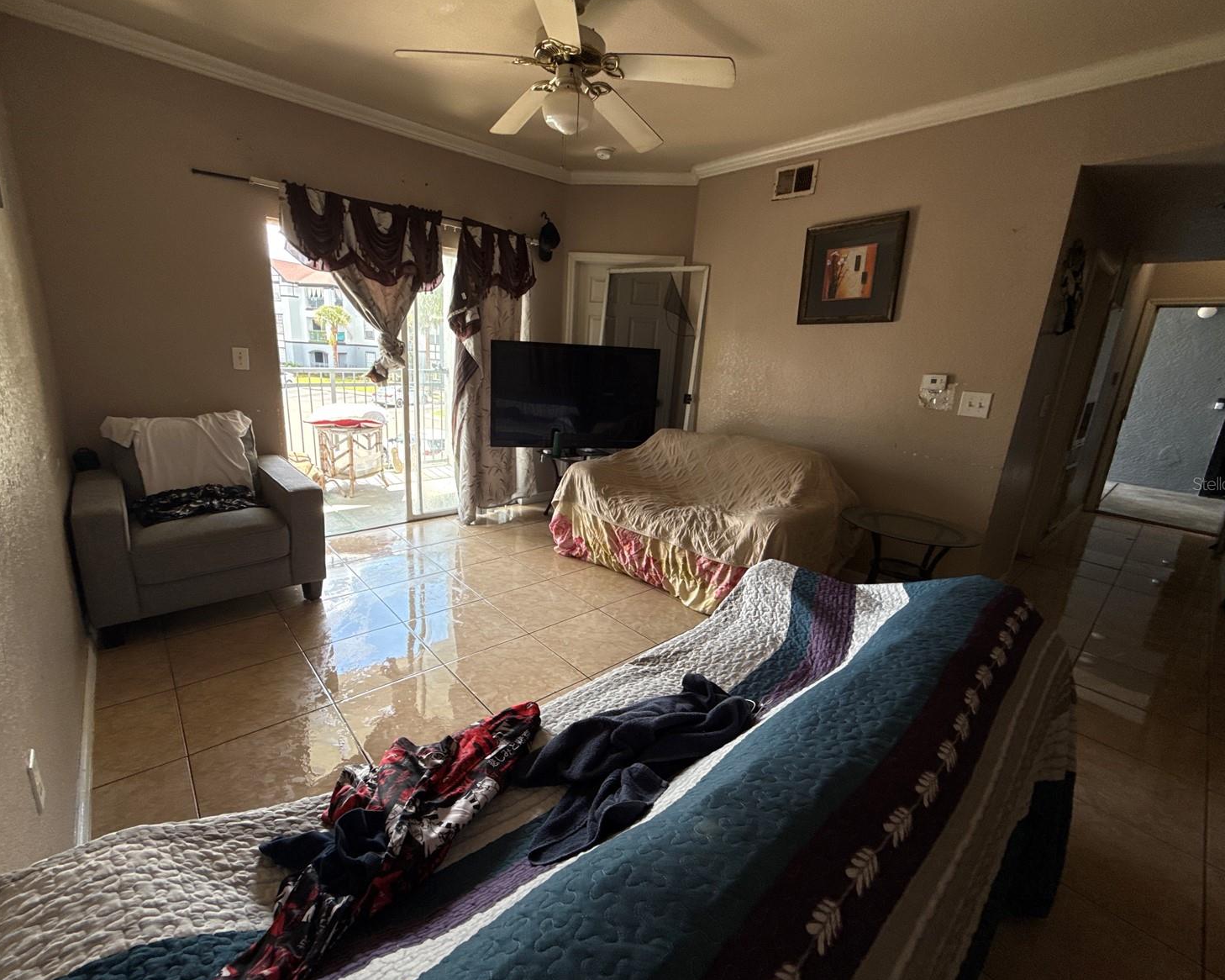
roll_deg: -4.1
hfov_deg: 96.8
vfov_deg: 84.0
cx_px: 600
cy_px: 483
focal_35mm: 15
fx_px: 544
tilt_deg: -14.3
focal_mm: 2.22
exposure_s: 1/119
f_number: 2.2
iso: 64
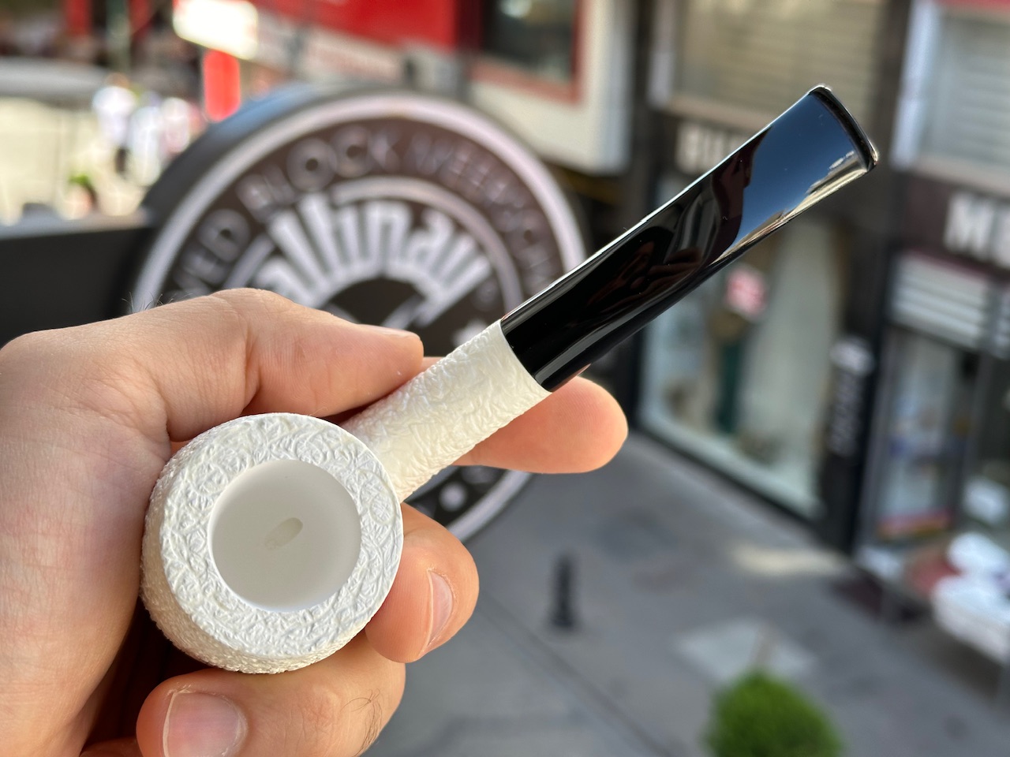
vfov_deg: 30.3
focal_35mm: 48
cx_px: 505
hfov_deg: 39.7
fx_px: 1401
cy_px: 378
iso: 64
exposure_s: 1/421
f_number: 1.78
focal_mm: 6.86
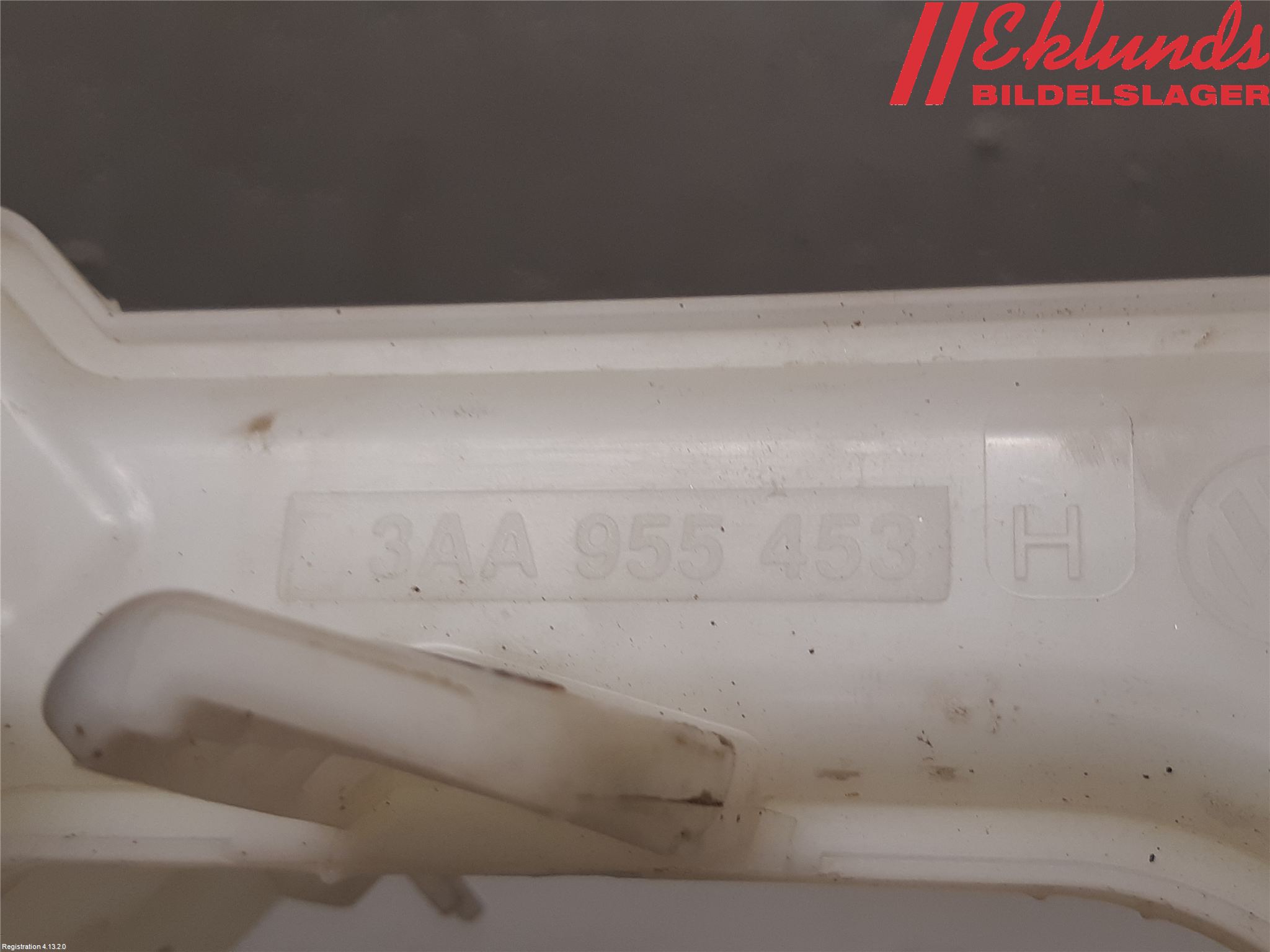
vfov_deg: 53.1
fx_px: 954
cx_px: 635
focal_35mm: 26
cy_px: 476
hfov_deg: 67.3
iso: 50
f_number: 1.7
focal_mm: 3.93
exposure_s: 1/50
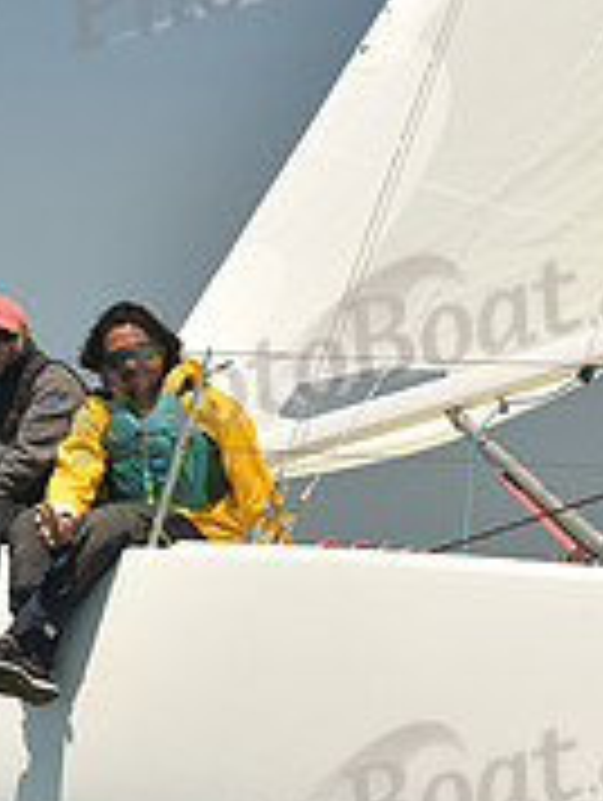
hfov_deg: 5.6
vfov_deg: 7.4
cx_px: -166
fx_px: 6163
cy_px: 646
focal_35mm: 266
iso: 250
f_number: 5
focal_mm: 85
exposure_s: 1/800
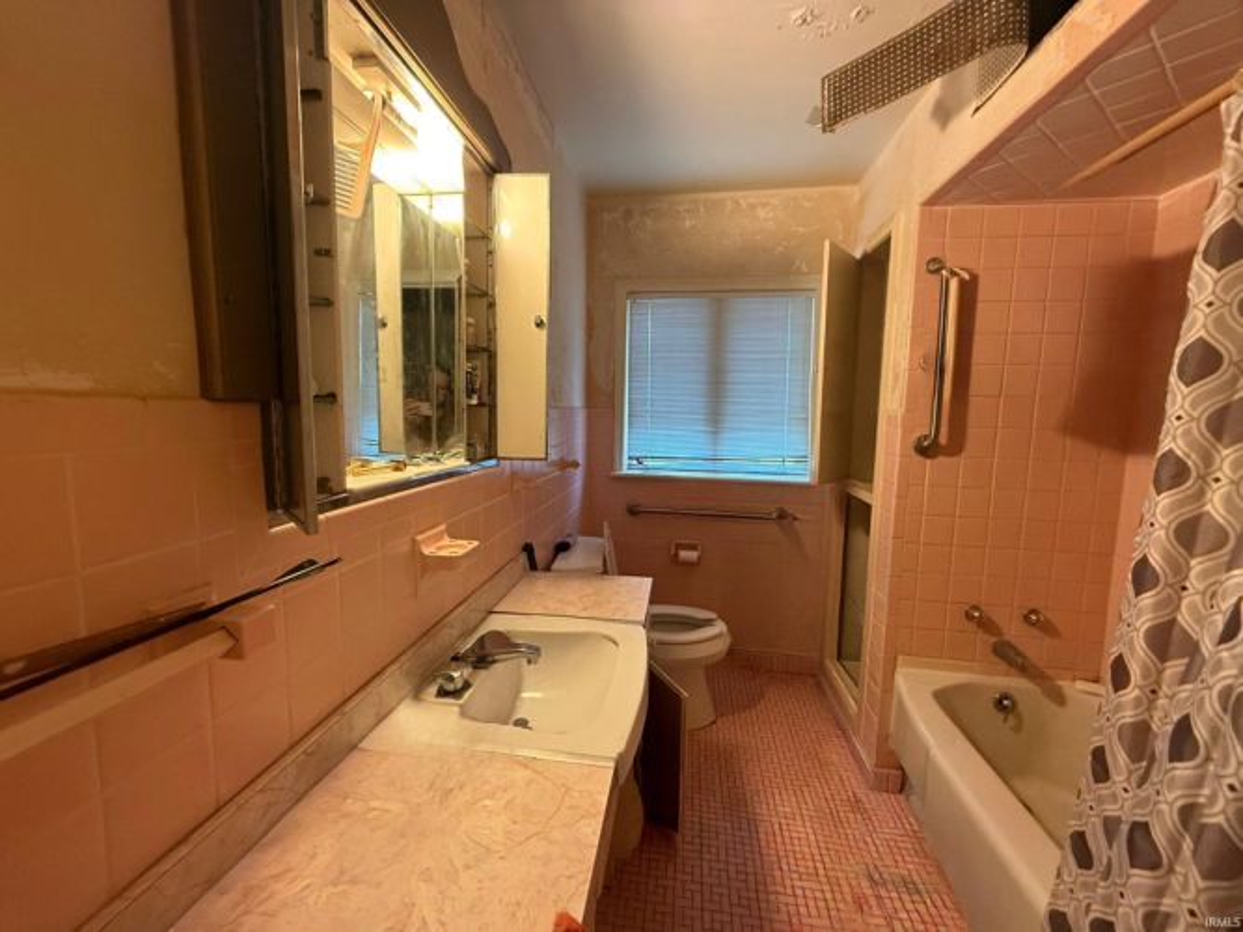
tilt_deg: -7.1
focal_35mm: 14
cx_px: 622
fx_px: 503
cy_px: 466
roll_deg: -2.1
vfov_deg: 85.7
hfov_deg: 102.1
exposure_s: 1/48
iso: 500
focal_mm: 2.22
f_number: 2.2
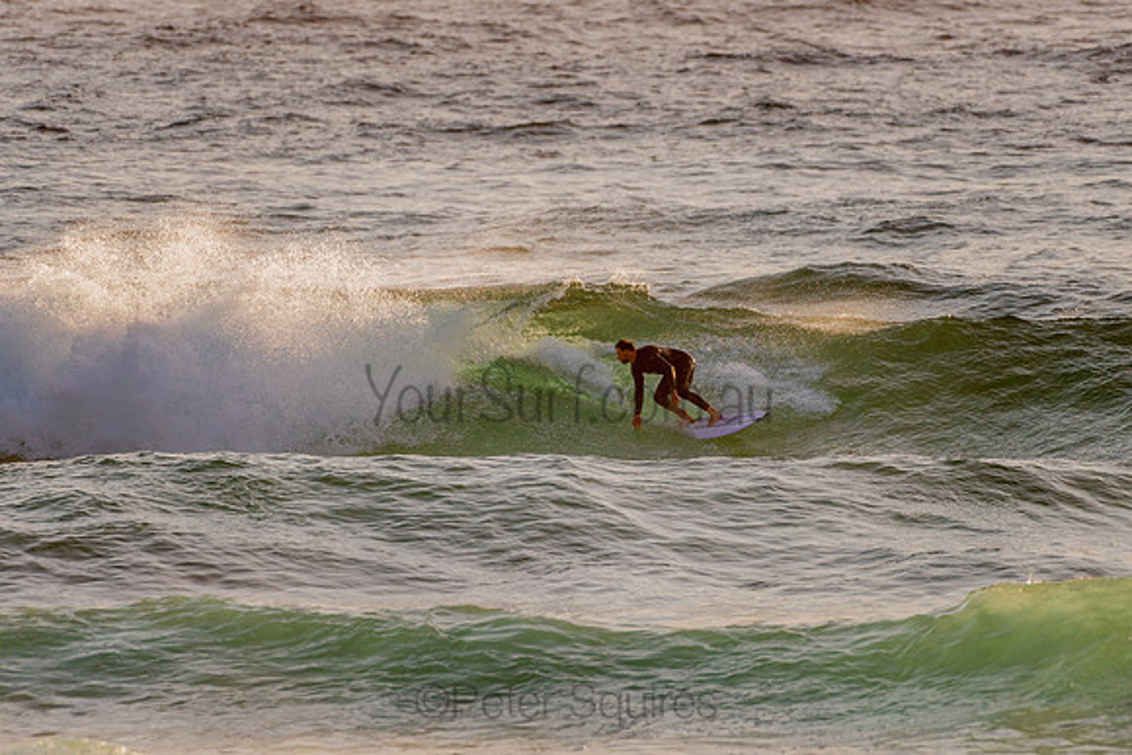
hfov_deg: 3.4
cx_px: 552
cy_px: 366
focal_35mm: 613
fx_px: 19276
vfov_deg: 2.2
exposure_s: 1/2000
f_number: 5.6
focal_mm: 500
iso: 250
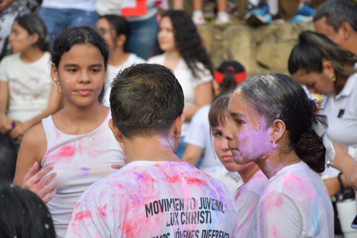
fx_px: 1665
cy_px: 119
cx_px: 178
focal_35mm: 168
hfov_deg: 12.2
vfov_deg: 8.2
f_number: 5.6
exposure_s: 1/250
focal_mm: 112
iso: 500
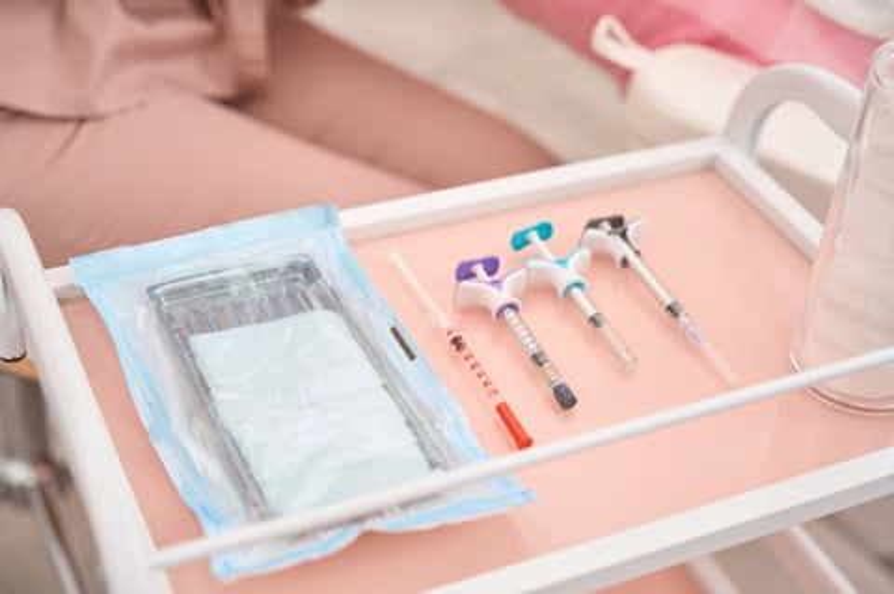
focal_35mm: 57
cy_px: 297
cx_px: 447
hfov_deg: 35.0
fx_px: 1417
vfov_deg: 23.7
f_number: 2.8
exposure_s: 1/250
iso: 100
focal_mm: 57.1
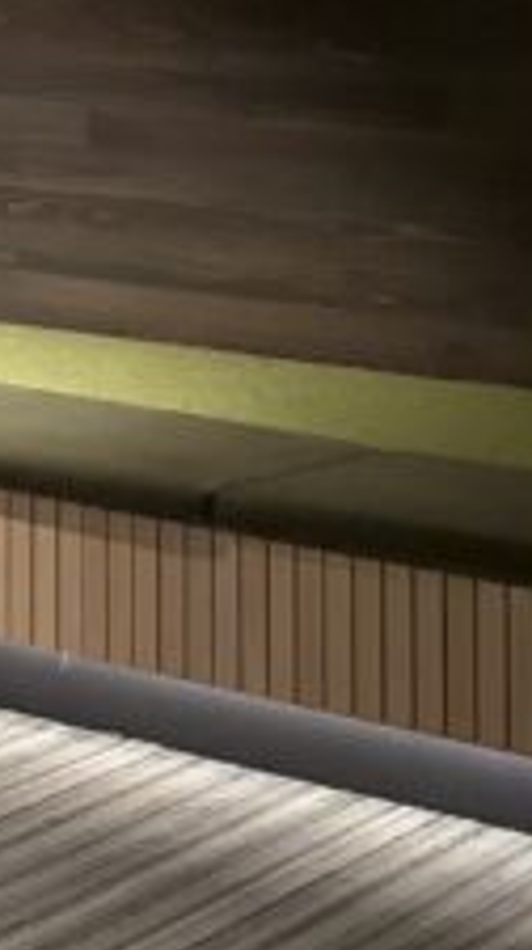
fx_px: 3246
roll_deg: -0.1
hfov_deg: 9.2
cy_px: -367
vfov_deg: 15.6
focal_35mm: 129
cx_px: -228
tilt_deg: +2.5
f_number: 1.6
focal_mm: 5.96
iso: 640
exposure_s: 1/31
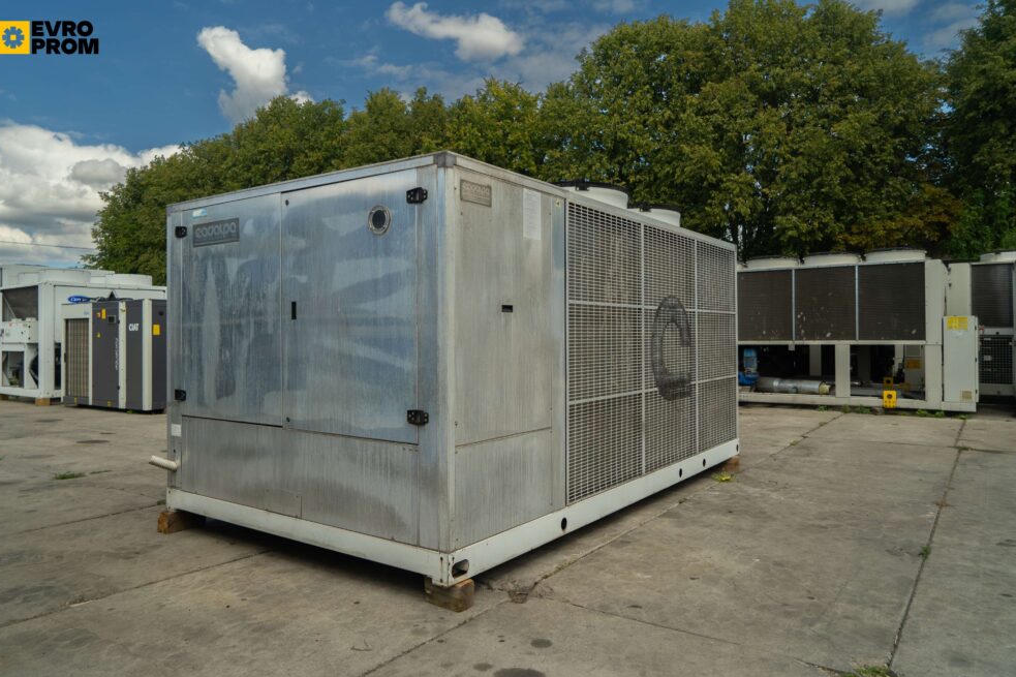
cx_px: 488
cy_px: 336
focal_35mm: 25
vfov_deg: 51.3
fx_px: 705
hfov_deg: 71.5
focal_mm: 24
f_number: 4
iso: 100
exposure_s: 1/320
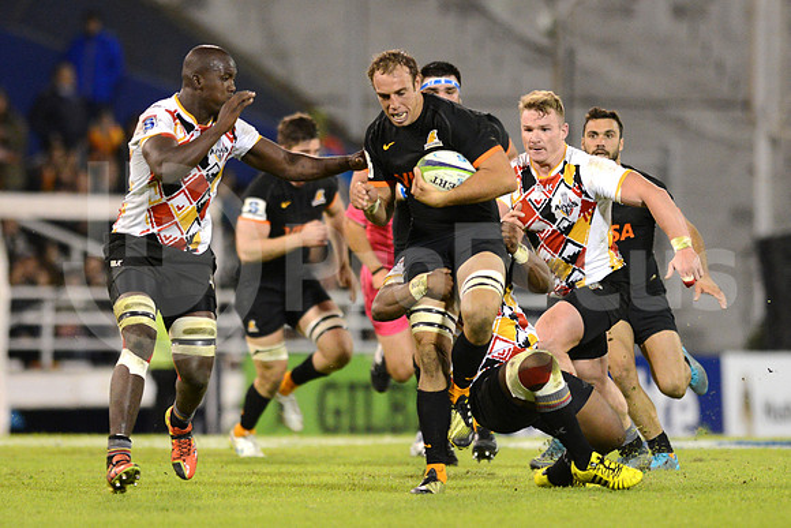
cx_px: 396
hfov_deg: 6.9
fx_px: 6593
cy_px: 264
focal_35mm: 300
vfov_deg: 4.6
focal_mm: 300
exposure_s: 1/640
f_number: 2.8
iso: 3200
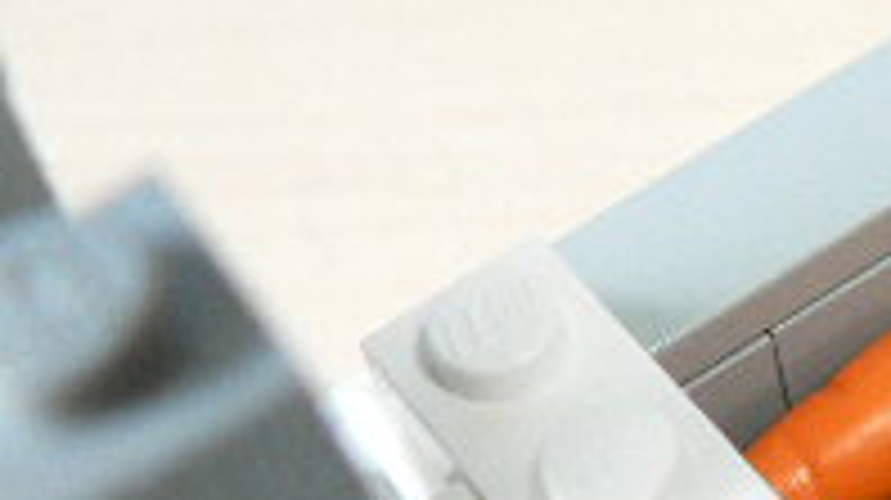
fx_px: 2998
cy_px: 459
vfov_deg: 9.5
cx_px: 1152
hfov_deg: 16.0
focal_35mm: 127
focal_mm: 6
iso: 200
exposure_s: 1/15
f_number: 2.8
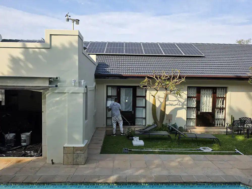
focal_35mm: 23
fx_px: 167
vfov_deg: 58.9
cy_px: 94
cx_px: 126
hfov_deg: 73.9
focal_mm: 6.5
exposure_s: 1/3889
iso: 64
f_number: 1.4
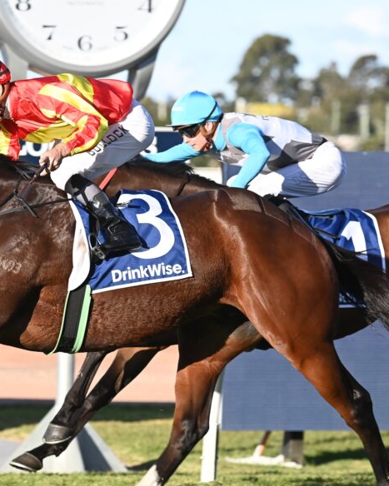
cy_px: 273
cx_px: 128
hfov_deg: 4.3
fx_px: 5211
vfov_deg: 5.3
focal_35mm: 362
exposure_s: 1/1600
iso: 560
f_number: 5.3
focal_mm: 220
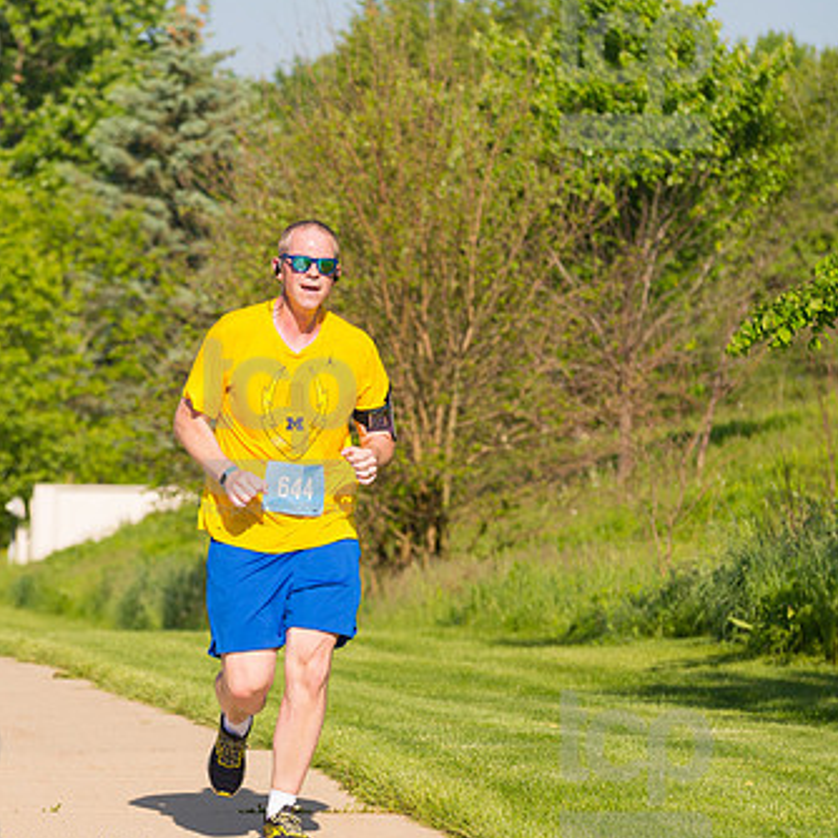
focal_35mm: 214
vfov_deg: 8.2
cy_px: 428
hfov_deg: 8.2
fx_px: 5861
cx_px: 281
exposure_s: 1/2000
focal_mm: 145
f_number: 5.6
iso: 400
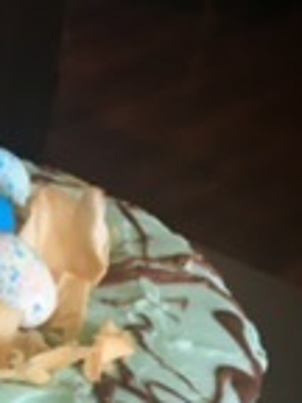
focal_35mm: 97
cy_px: 487
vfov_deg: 19.1
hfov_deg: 14.0
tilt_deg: -40.3
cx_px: -187
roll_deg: -2.7
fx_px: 1128
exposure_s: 1/30
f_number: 2.2
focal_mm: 4.15
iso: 50
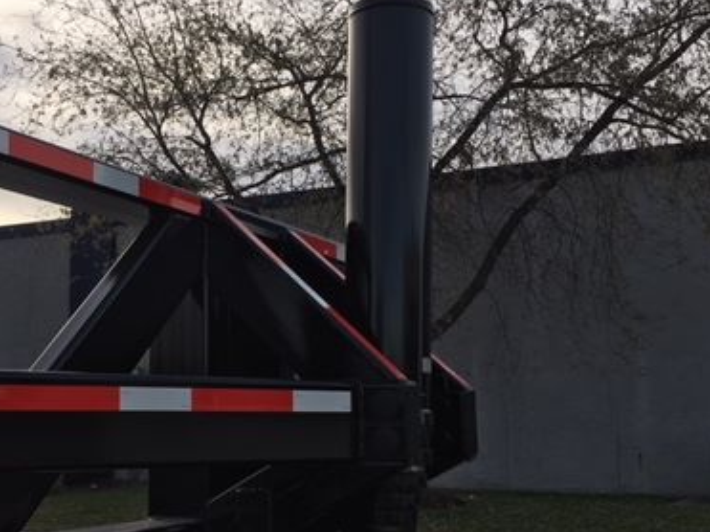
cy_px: 350
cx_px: 243
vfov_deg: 28.9
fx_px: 1025
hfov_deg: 37.8
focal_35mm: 50
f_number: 2.2
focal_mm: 4.15
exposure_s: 1/1350
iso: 25
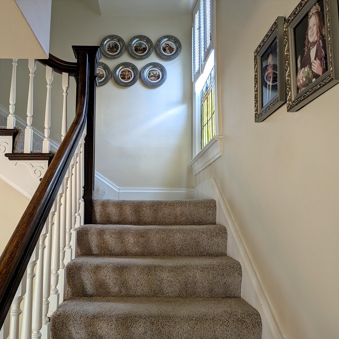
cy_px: 171
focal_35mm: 30
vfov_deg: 54.0
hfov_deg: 53.6
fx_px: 332
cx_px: 132
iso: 54
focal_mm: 5.43
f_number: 1.89
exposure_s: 1/40
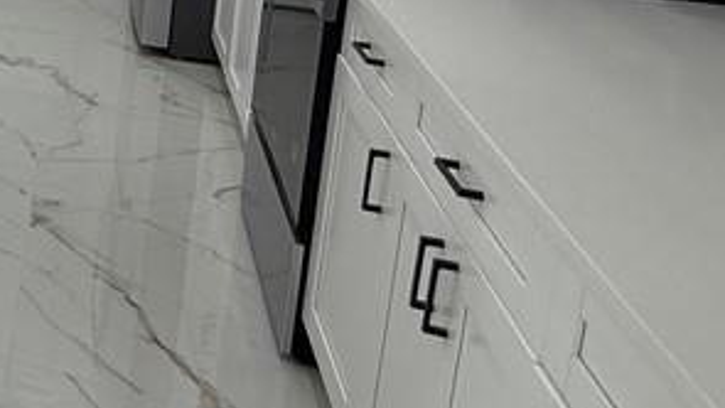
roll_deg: -0.8
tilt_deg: -9.6
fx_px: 1019
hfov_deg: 27.0
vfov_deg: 20.4
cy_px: -143
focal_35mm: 53
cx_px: -374
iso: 64
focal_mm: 2.22
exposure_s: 1/129
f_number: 2.2
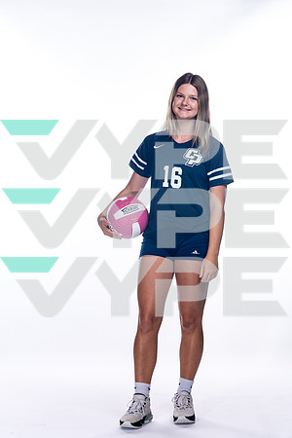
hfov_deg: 13.4
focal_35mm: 102
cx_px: 146
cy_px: 219
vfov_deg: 20.0
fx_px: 1241
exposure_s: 1/250
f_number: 5.6
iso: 400
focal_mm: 102
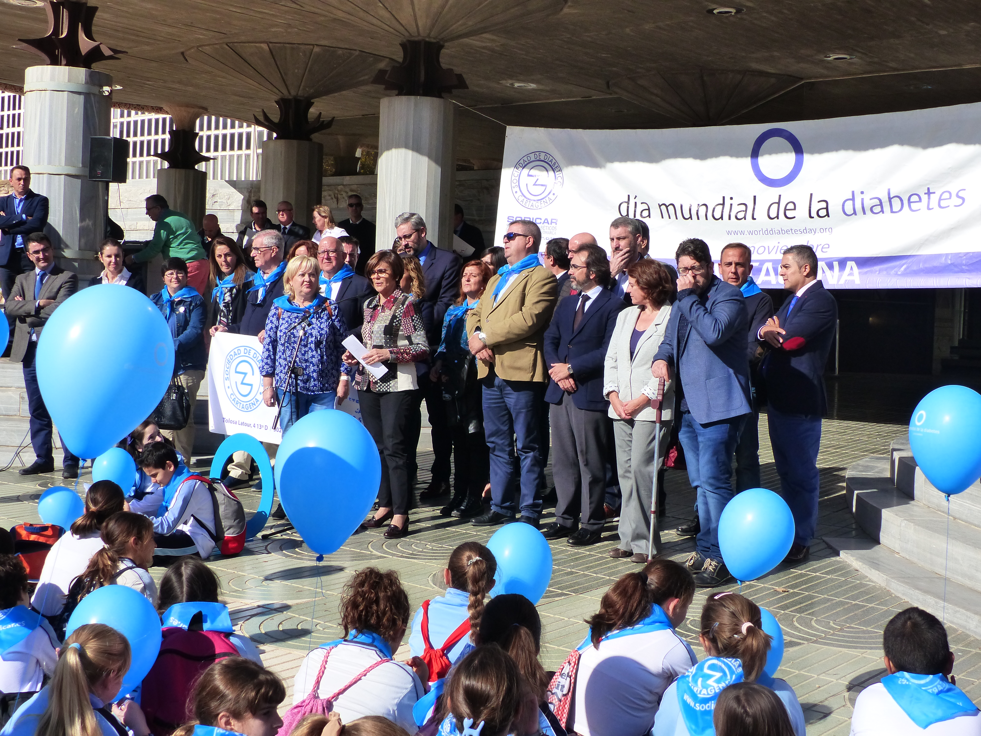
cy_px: 368
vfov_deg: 29.7
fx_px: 1389
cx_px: 490
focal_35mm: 49
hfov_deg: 38.9
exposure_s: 1/1300
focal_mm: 8.7
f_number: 4
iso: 250
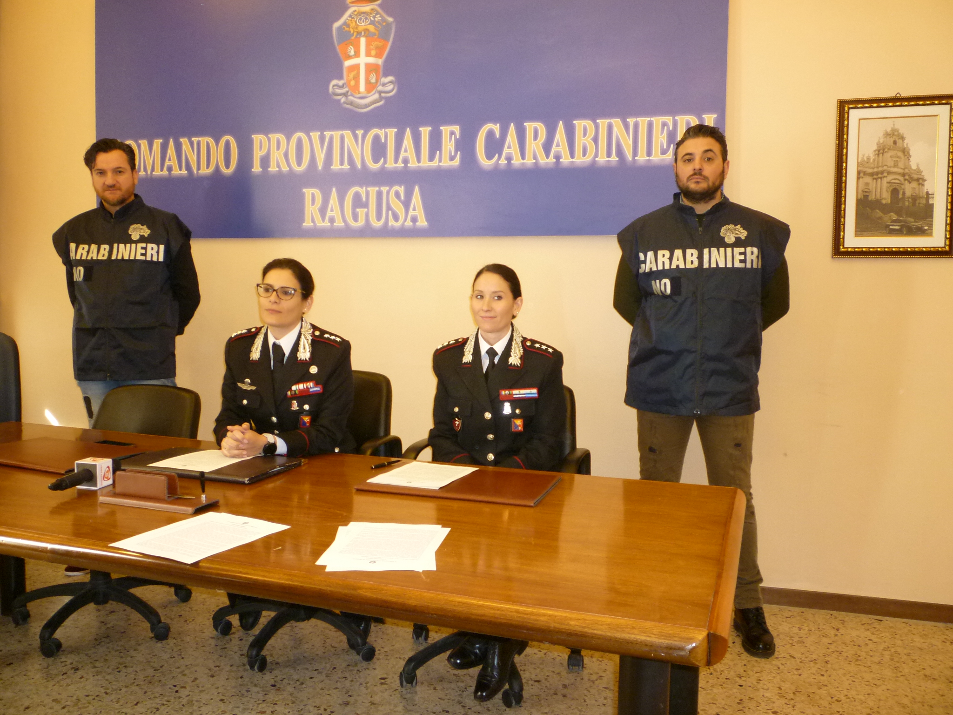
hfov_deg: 61.7
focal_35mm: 29
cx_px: 476
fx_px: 798
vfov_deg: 48.2
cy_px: 358
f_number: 3.3
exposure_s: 1/30
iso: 200
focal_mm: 5.2
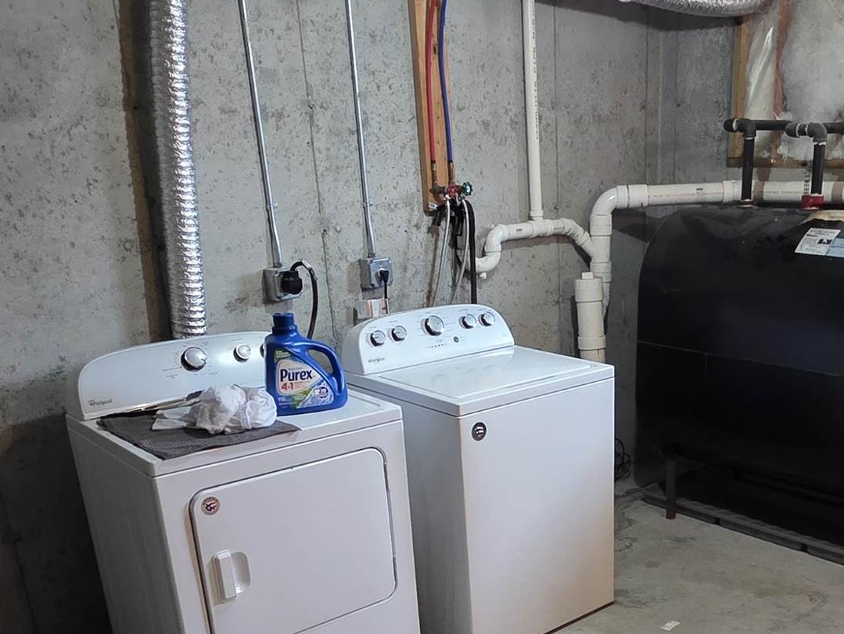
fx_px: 902
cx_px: 570
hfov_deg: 49.2
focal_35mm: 37
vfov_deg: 36.9
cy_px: 533
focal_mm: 2.2
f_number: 1.9
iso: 500
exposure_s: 1/60
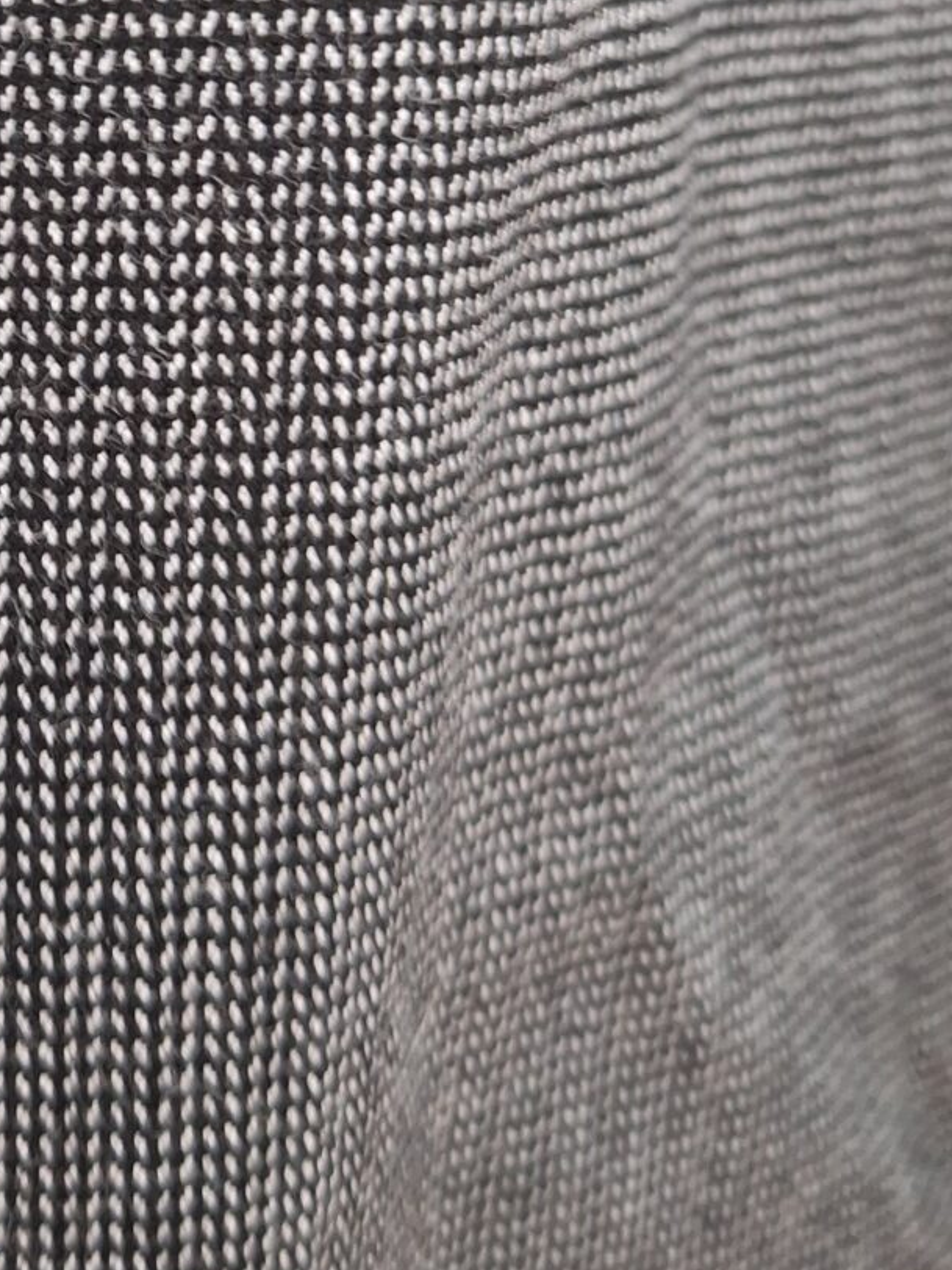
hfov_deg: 23.2
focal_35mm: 58
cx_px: -172
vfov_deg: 32.2
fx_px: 2127
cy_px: 235
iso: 320
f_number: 1.8
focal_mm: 5.54
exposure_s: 1/24
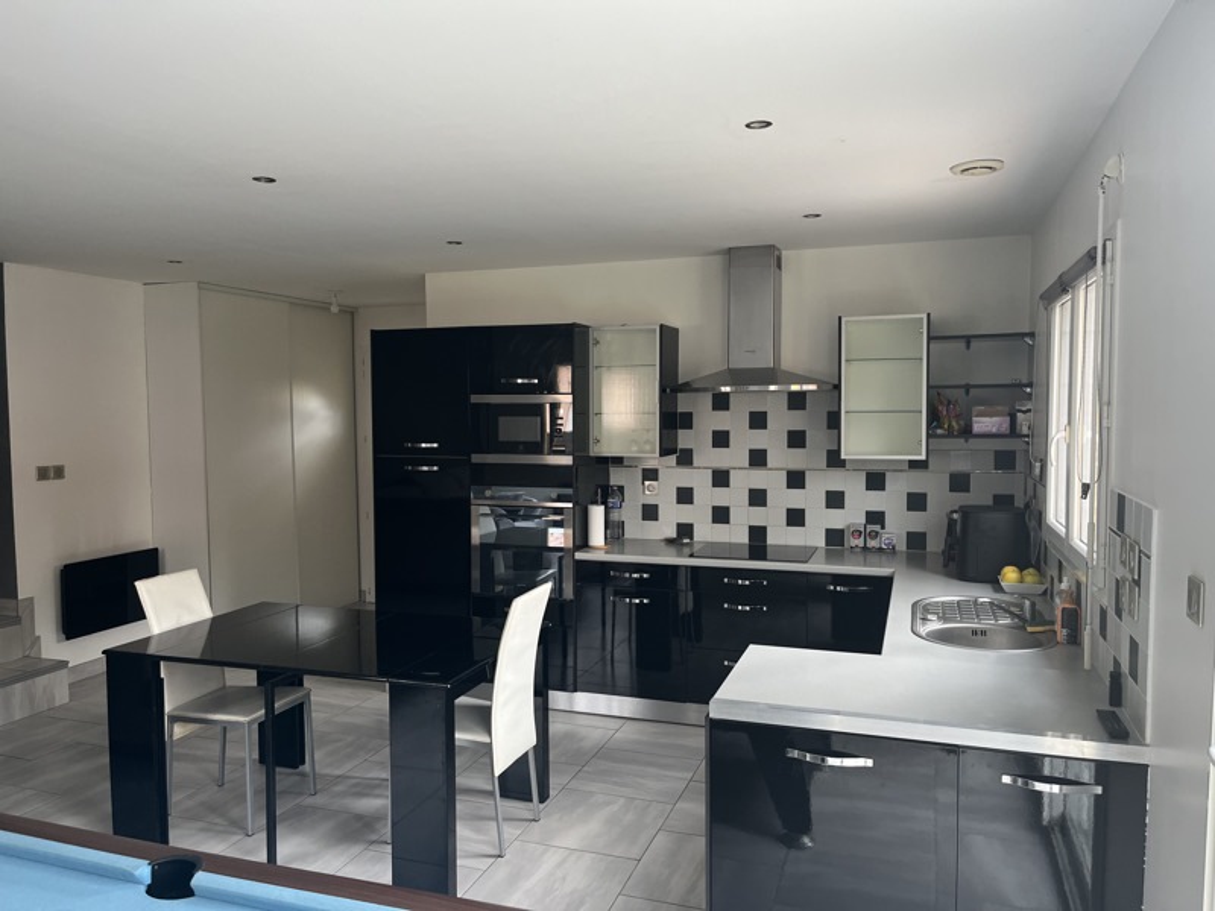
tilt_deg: -2.6
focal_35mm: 26
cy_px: 456
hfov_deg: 67.3
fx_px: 913
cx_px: 608
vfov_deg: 53.1
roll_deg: +0.6
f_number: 1.6
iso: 80
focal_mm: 5.1
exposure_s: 1/121
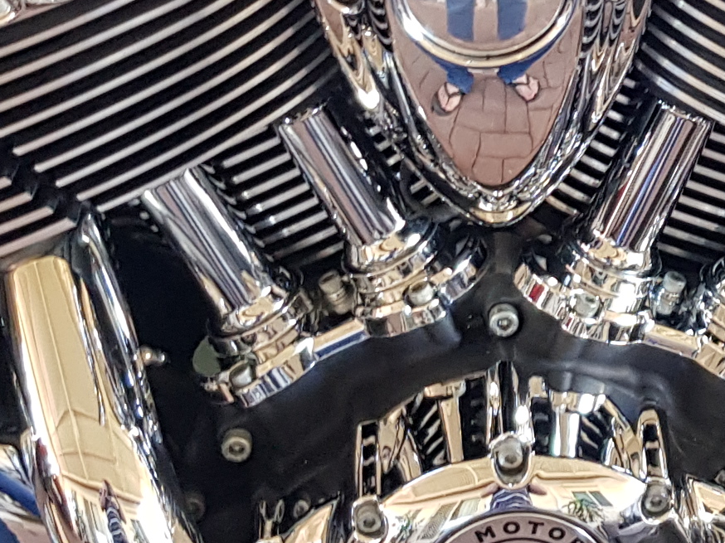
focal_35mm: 120
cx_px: 776
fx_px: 2513
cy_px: -14
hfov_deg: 16.0
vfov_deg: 12.2
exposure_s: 1/33
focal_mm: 4.2
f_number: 1.7
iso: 160
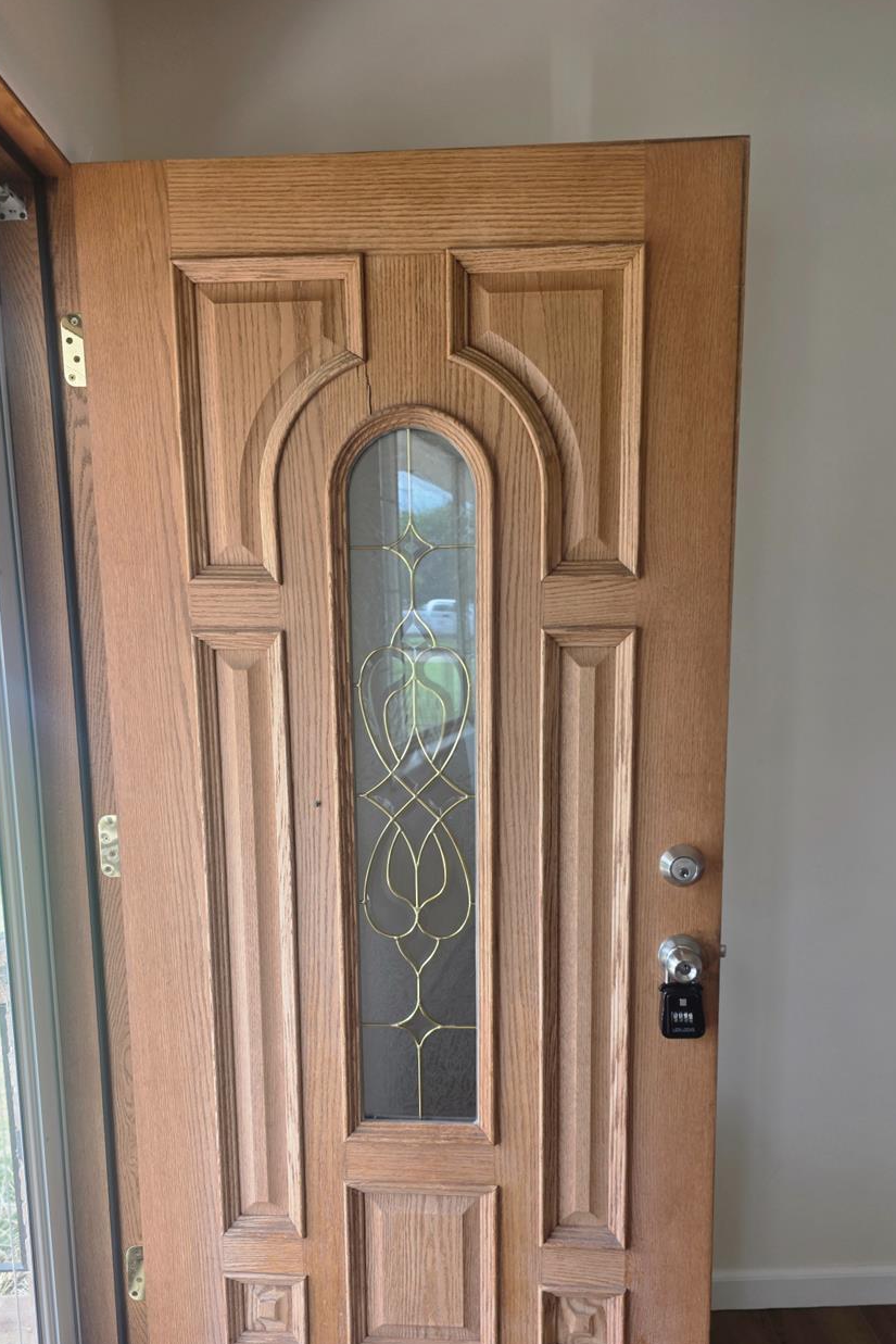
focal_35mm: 29
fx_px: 1082
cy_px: 783
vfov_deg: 63.3
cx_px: 444
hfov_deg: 45.0
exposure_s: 1/180
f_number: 1.7
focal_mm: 6.3
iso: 50
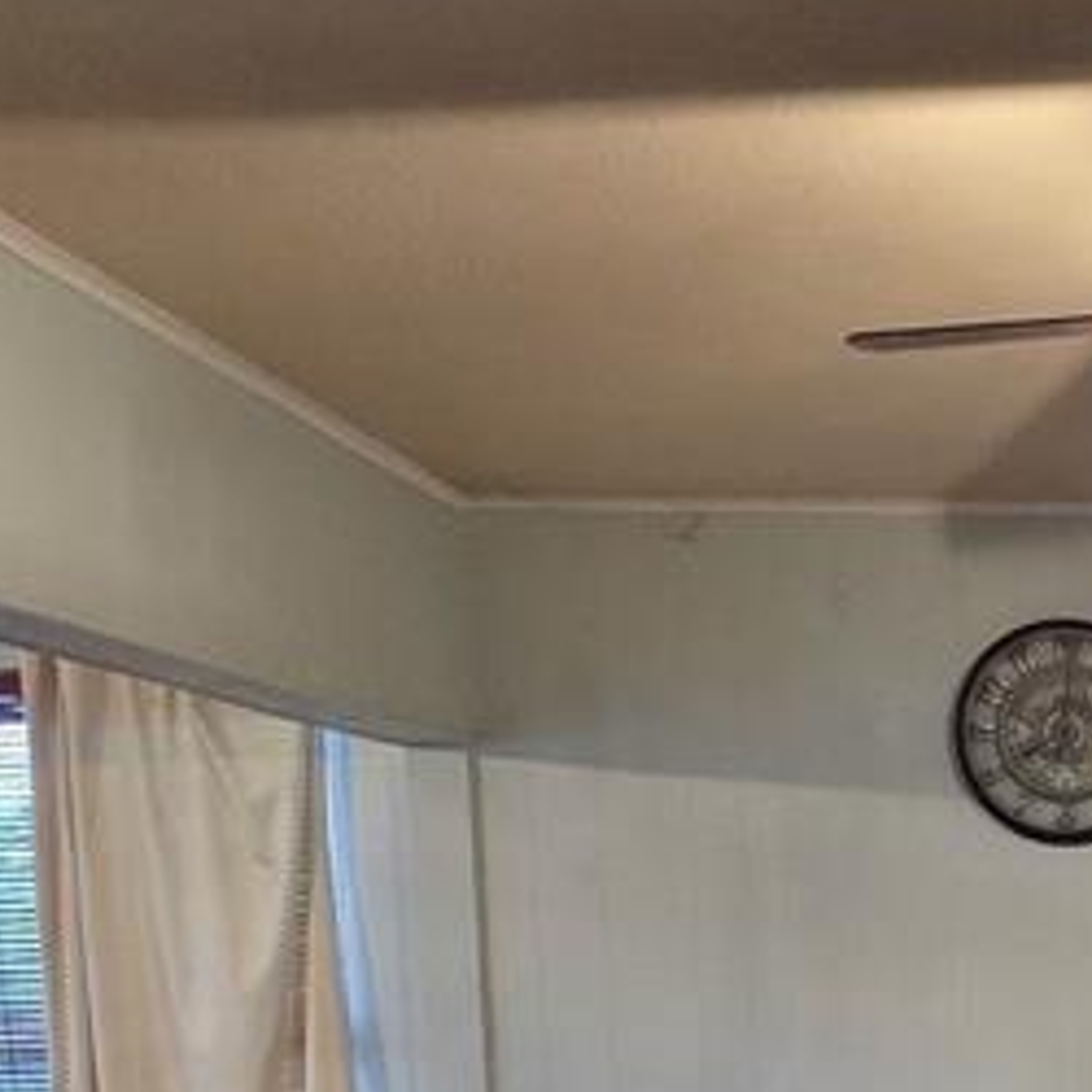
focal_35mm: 47
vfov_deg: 32.7
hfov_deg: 30.8
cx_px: 1293
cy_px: 1131
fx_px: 1677
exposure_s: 1/60
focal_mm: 2.2
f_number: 2.2
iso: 1000
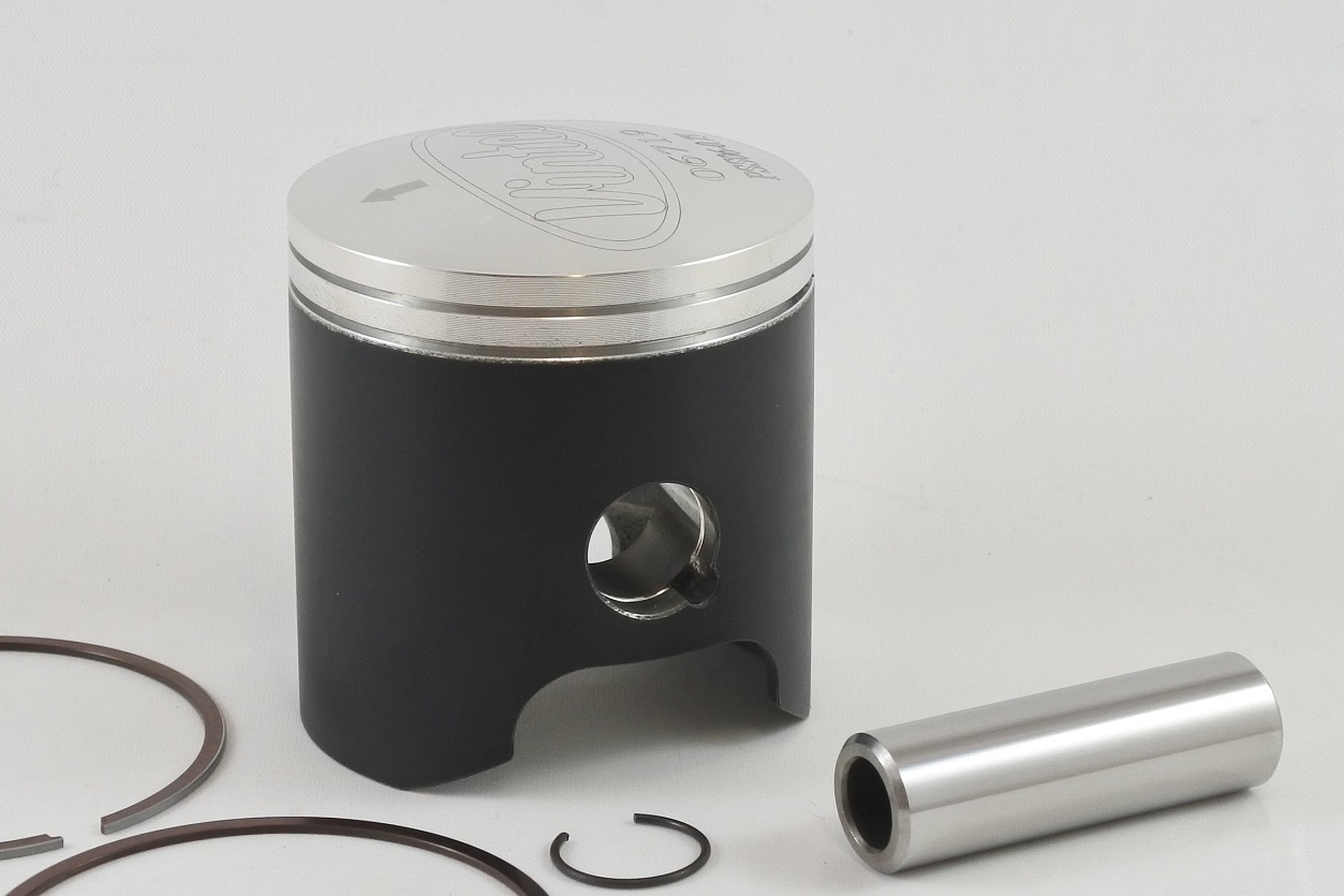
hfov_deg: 27.3
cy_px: 568
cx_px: 542
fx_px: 2762
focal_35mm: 74
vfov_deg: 18.4
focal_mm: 18
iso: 400
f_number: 4.5
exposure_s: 1/160
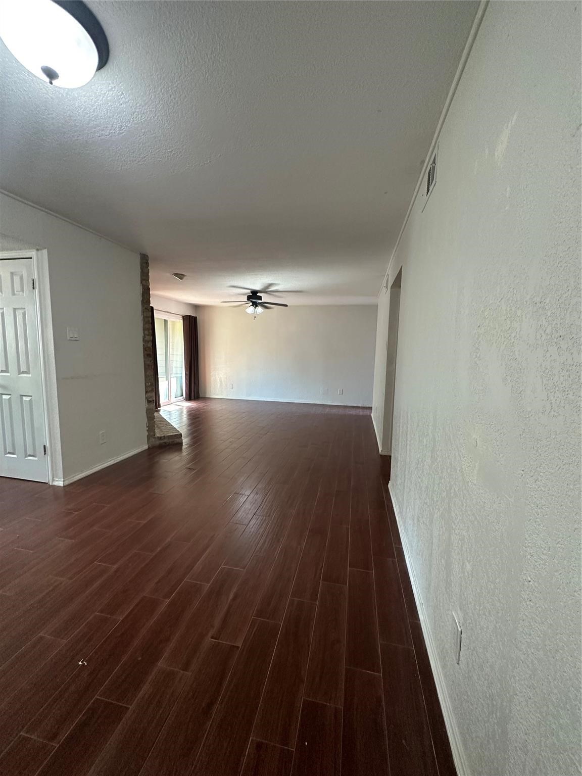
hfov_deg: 85.7
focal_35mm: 14
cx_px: 291
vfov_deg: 102.1
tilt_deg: -5.9
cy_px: 388
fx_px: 314
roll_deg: -1.6
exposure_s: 1/60
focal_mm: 2.22
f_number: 2.2
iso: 250
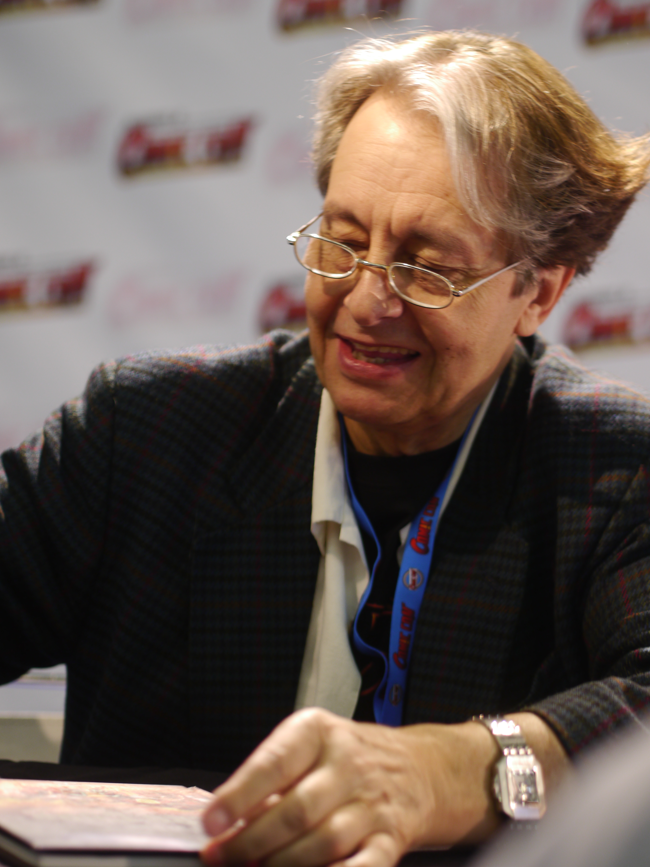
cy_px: 426
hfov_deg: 15.1
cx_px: 348
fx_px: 2454
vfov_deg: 20.0
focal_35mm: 98
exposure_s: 1/50
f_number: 1.8
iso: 160
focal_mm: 45
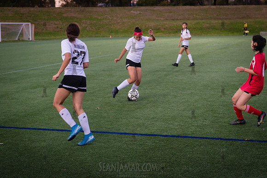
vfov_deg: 20.6
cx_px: 134
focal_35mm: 66
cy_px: 89
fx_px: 490
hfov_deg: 30.5
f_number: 5
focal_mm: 66
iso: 2000
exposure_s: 1/400
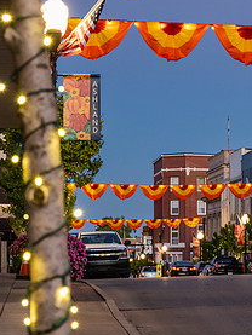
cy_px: 111
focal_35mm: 145
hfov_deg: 10.1
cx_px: 314
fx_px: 1406
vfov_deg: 13.6
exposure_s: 1/40
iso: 2000
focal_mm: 72
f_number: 8
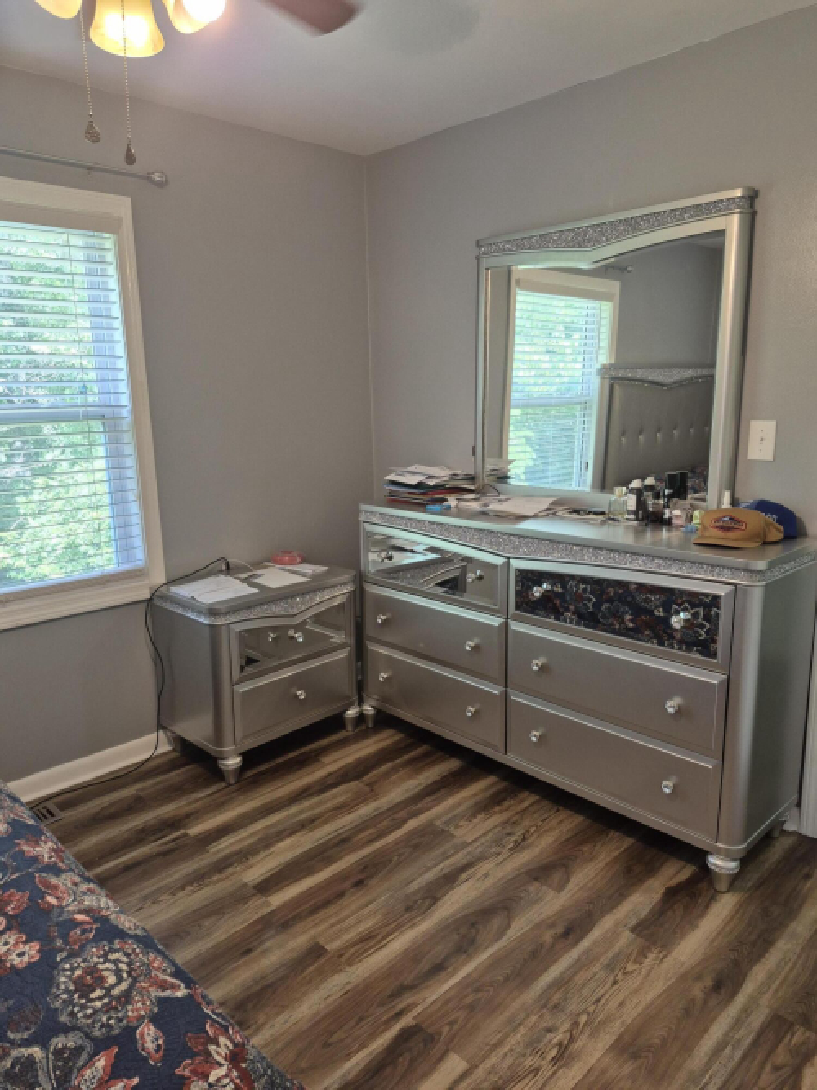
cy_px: 545
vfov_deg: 73.9
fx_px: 724
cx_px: 408
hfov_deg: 58.9
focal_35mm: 23
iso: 125
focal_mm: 5.4
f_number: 1.8
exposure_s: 1/120
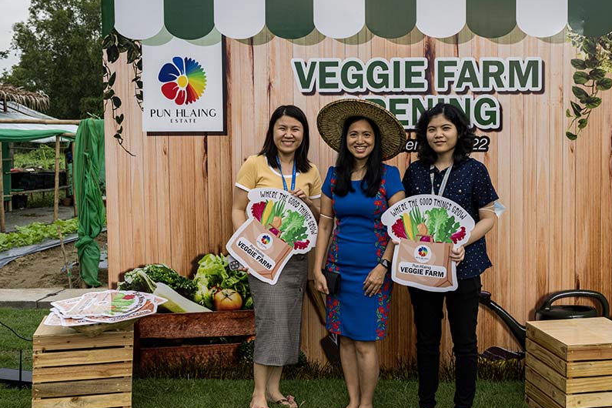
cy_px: 207
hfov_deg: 54.0
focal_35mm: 35
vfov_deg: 37.9
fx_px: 595
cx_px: 368
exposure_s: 1/320
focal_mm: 29
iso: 560
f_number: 7.1
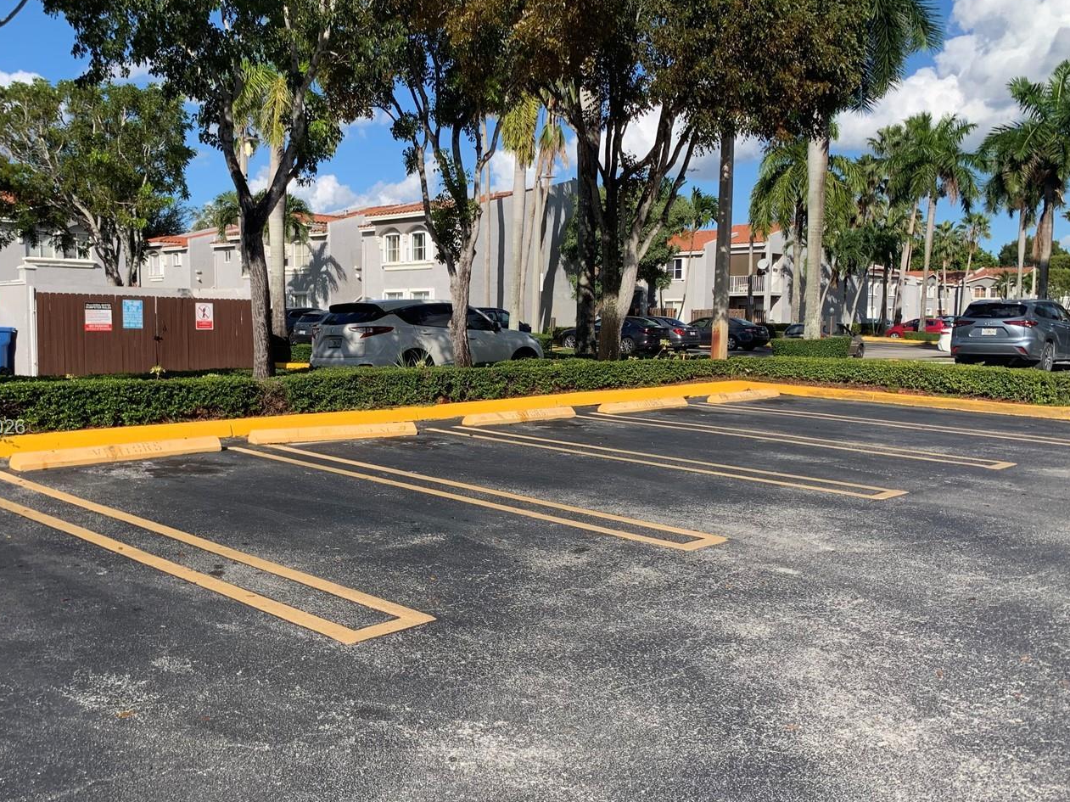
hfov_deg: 55.0
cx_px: 440
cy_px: 429
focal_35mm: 33
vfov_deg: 42.9
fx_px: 1020
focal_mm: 4.25
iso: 25
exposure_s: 1/2075
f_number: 1.8
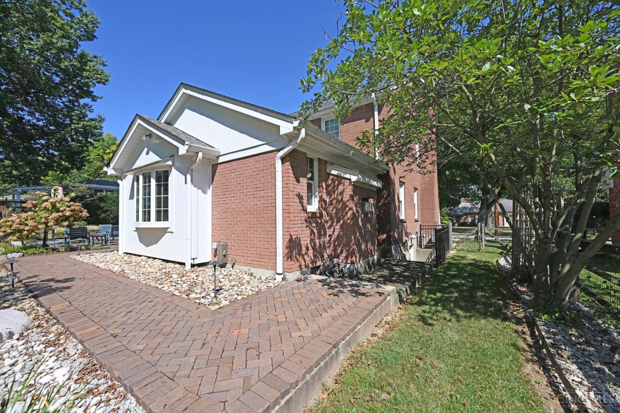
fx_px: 241
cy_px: 206
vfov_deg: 81.2
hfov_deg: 104.3
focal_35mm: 14
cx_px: 310
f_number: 7.1
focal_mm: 14
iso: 100
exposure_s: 1/400
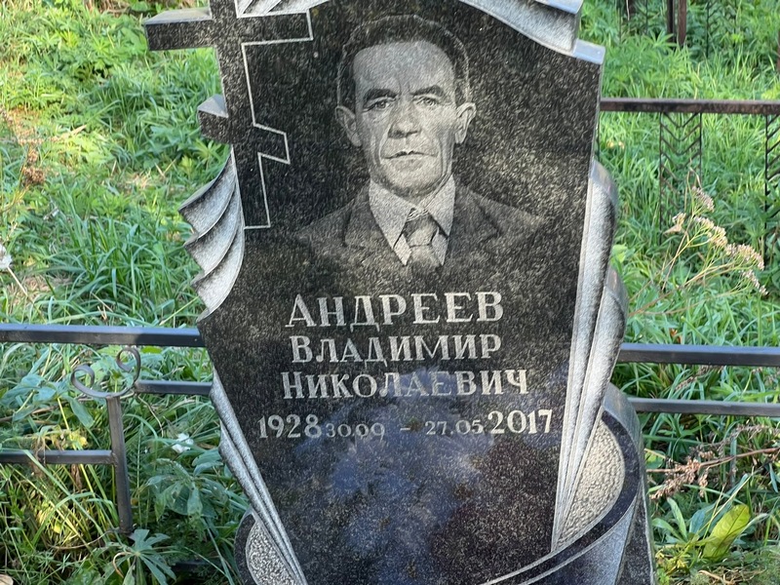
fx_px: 1735
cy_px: 292
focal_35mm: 77
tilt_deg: -18.9
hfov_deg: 25.3
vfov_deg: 19.1
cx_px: 390
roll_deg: +0.7
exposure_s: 1/99
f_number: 2.8
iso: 50
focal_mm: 9
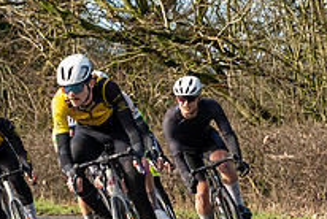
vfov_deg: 4.0
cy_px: 229
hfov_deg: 5.9
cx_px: -91
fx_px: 3156
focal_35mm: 347
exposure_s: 1/1000
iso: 320
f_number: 4
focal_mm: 70
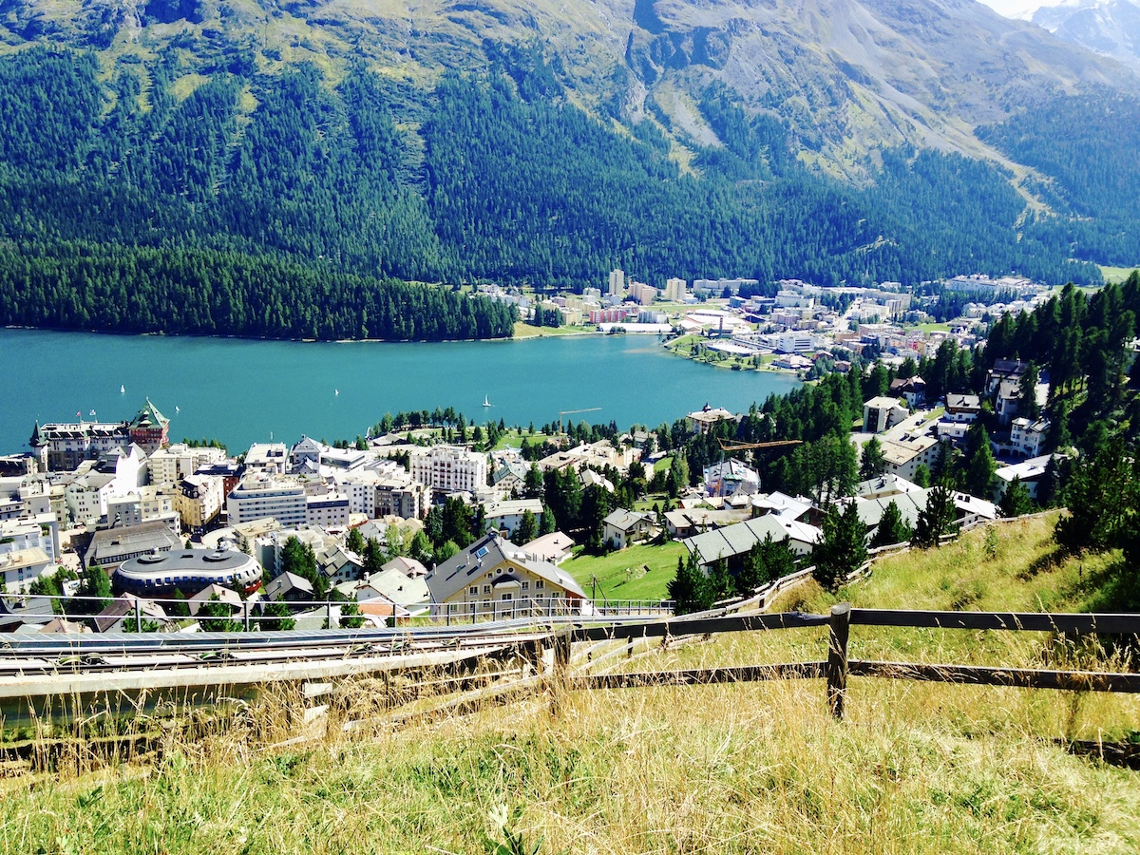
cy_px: 428
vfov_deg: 42.9
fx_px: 1087
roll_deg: -2.8
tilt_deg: -16.1
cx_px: 570
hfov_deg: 55.4
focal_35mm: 33
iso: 50
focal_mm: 4.12
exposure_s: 1/874
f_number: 2.4
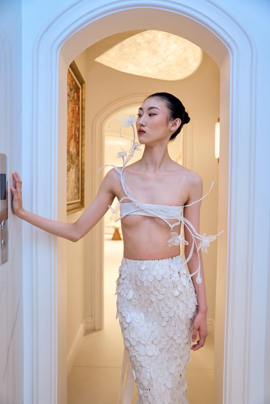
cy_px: 202
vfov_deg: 58.0
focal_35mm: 32
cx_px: 135
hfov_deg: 40.5
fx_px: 366
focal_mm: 32.5
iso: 200
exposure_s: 1/160
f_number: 2.8
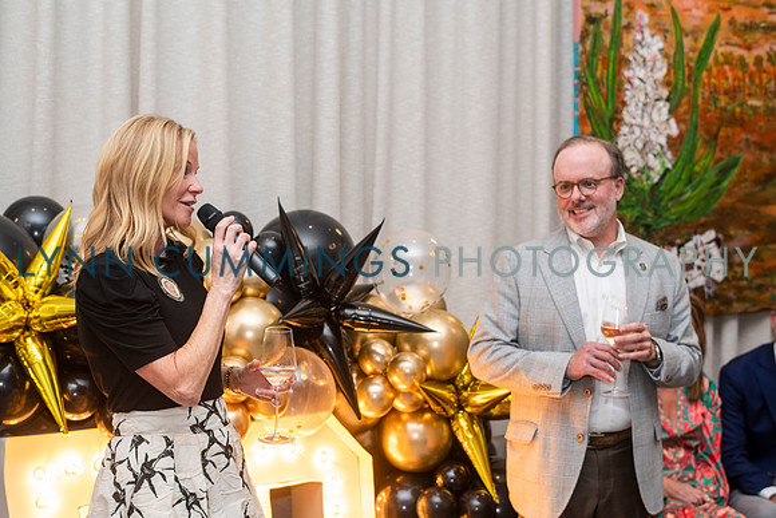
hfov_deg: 34.2
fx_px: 1263
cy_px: 259
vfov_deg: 23.2
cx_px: 390
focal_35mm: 59
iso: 1000
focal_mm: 58
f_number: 4
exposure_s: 1/125
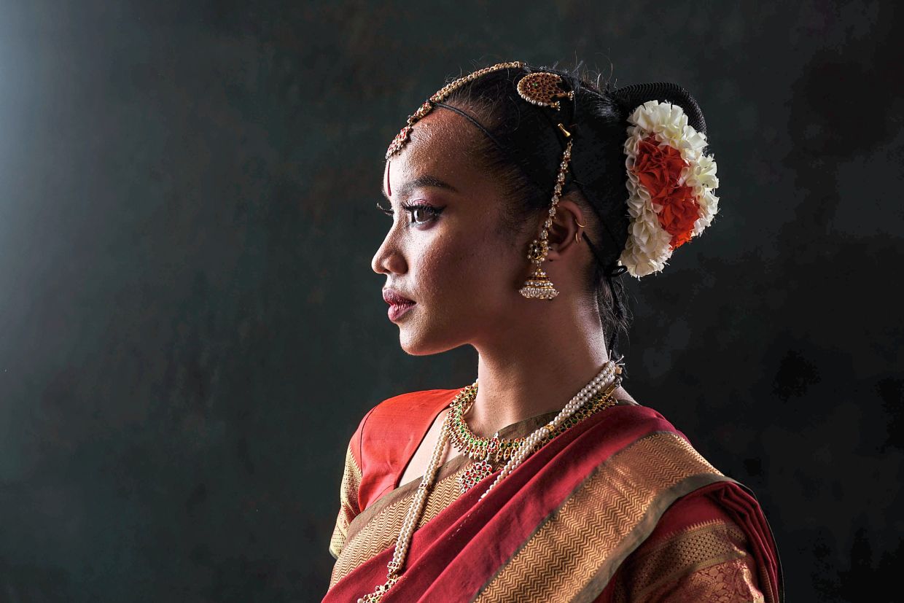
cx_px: 452
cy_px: 302
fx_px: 2637
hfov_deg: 19.5
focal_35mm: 105
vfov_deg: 13.0
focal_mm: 105
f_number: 9
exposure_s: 1/160
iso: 100
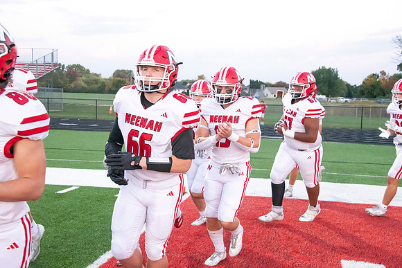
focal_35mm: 48
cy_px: 134
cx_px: 201
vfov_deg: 28.1
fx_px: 536
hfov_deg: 41.1
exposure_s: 1/800
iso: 10000
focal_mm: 48
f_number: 7.1
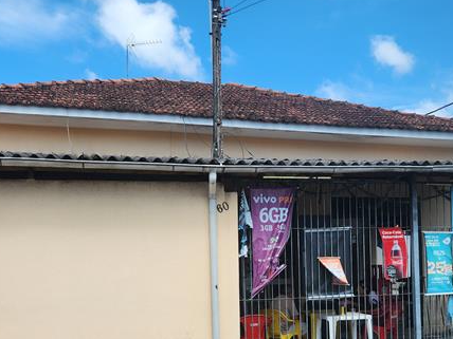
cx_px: 255
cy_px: 271
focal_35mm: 43
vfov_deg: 32.7
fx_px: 563
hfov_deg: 43.8
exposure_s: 1/342
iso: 20
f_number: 1.8
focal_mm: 5.4
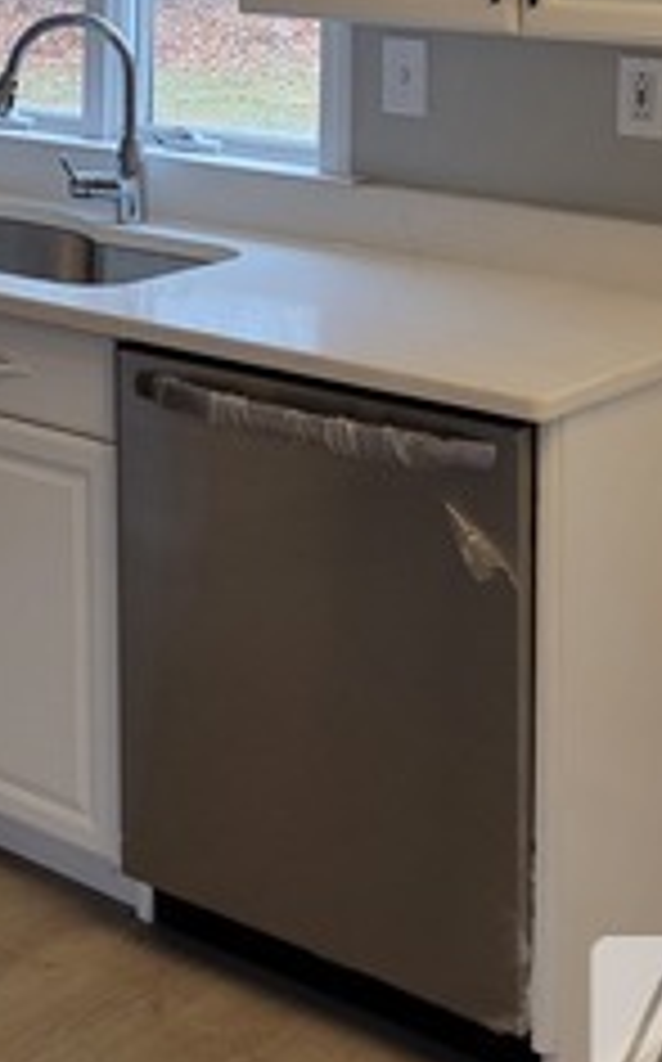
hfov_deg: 15.9
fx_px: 2257
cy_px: -9
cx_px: -182
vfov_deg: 25.2
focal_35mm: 78
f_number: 1.8
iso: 125
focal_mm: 5.4
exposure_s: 1/120
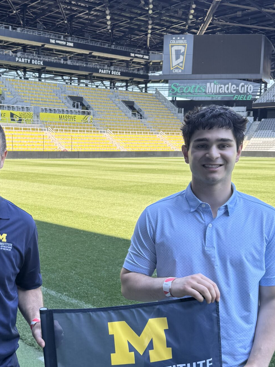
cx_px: 83
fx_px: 498
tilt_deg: -11.4
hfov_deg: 30.6
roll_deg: -0.2
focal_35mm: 47
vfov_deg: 40.3
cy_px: 220
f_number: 1.78
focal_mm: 6.76
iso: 80
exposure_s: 1/593
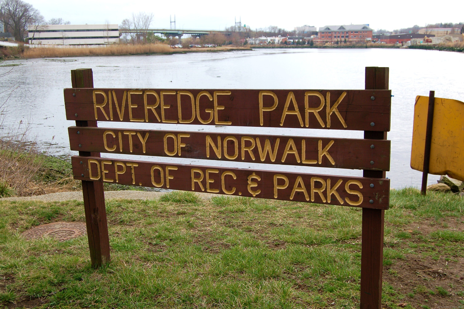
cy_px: 154
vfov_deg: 29.8
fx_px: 579
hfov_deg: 43.6
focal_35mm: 45
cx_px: 232
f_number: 7.1
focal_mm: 30
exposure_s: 1/200
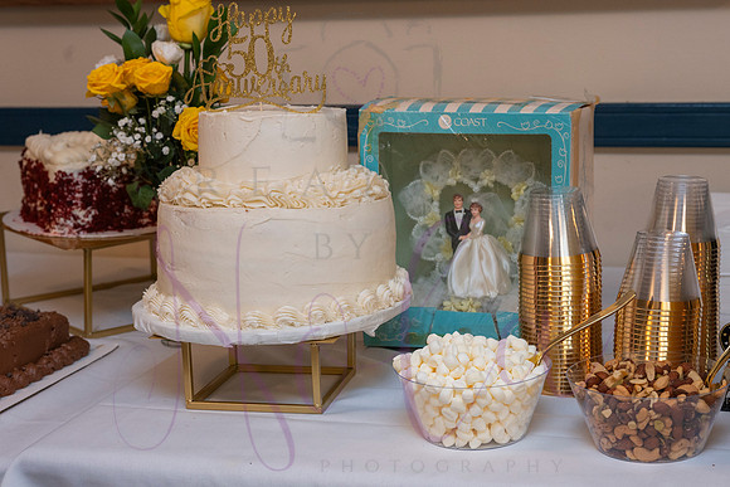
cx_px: 379
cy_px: 243
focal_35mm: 70
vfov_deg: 19.5
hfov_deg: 28.9
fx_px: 1419
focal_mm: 62
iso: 1600
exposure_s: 1/125
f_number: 6.3
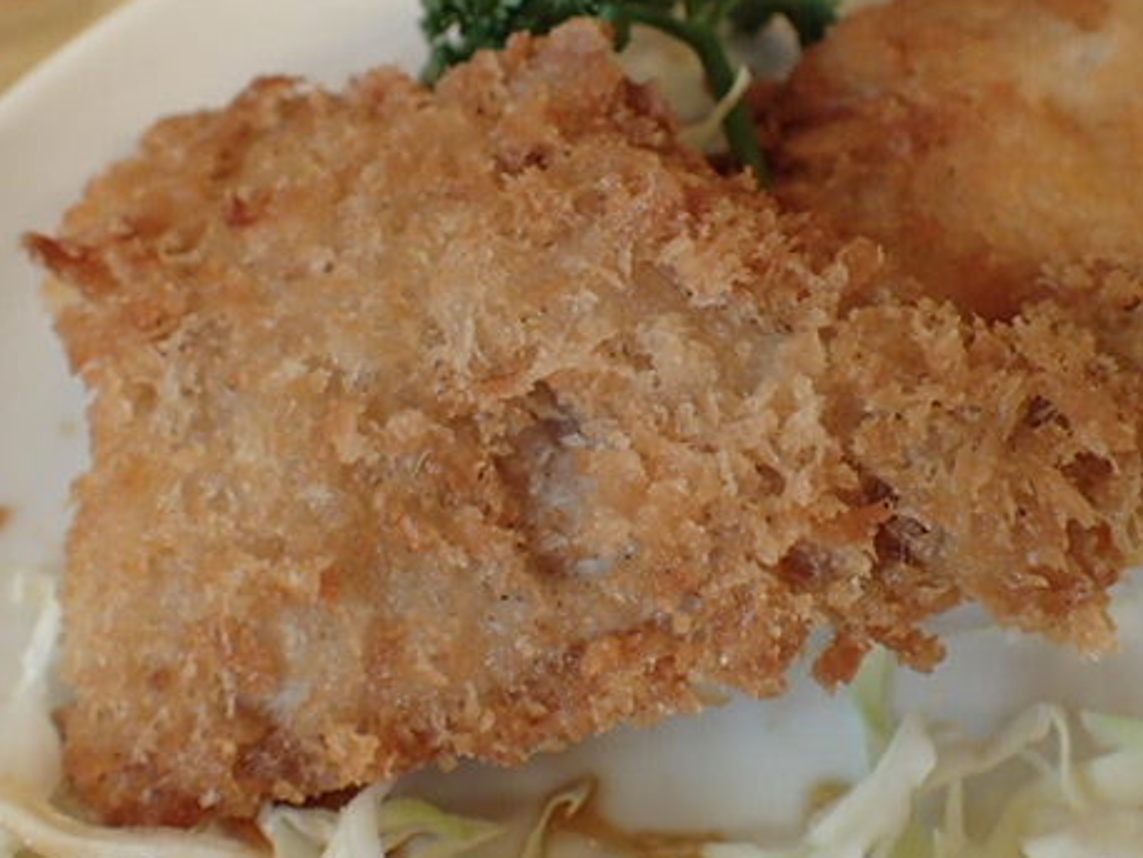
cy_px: 353
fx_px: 1387
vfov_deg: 34.3
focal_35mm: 42
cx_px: 598
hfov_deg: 44.8
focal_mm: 5.5
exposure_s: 1/125
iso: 500
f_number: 2.3
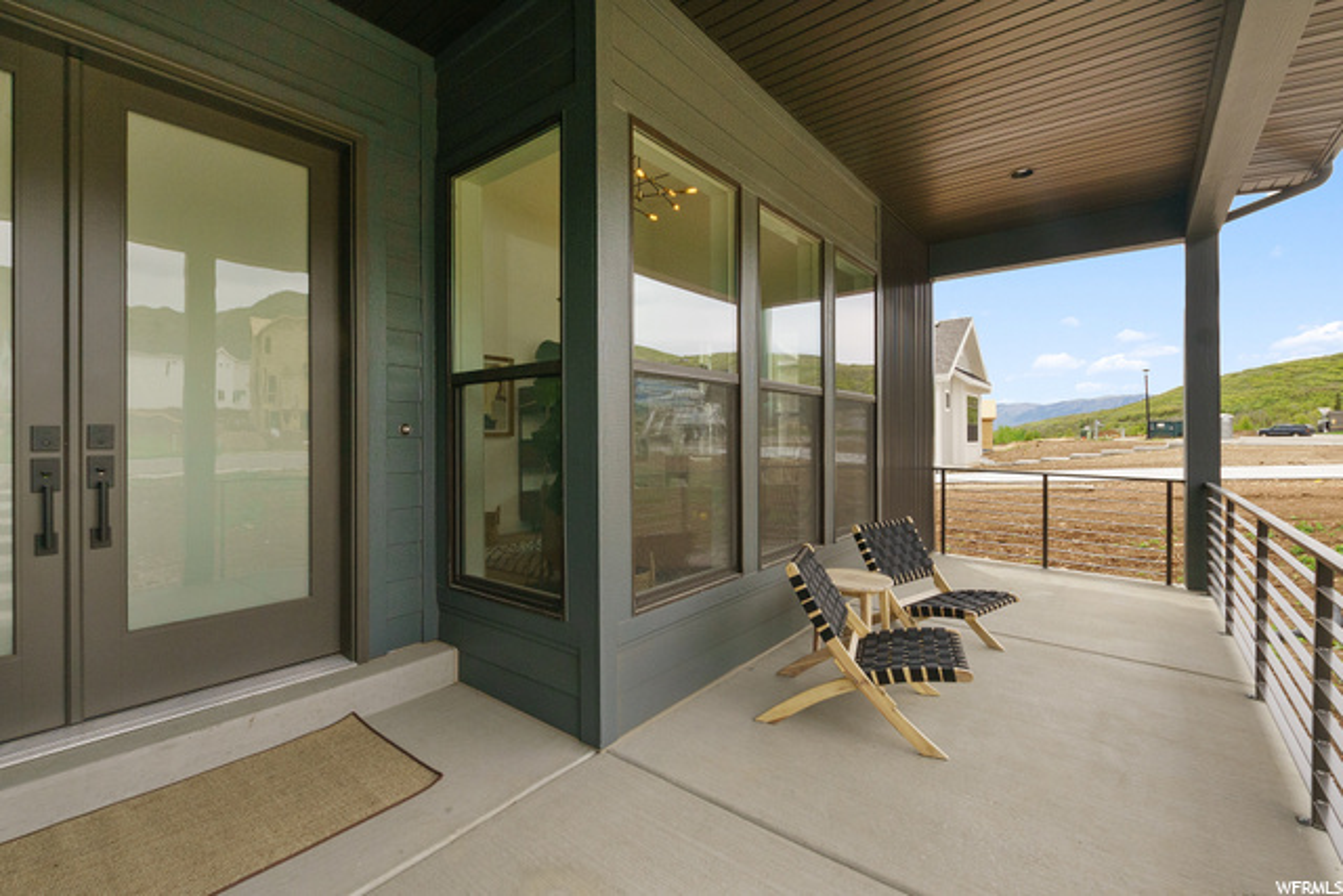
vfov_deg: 77.4
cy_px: 448
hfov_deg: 100.4
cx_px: 672
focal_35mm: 15
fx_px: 560
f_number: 9
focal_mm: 10
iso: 320
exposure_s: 1/160
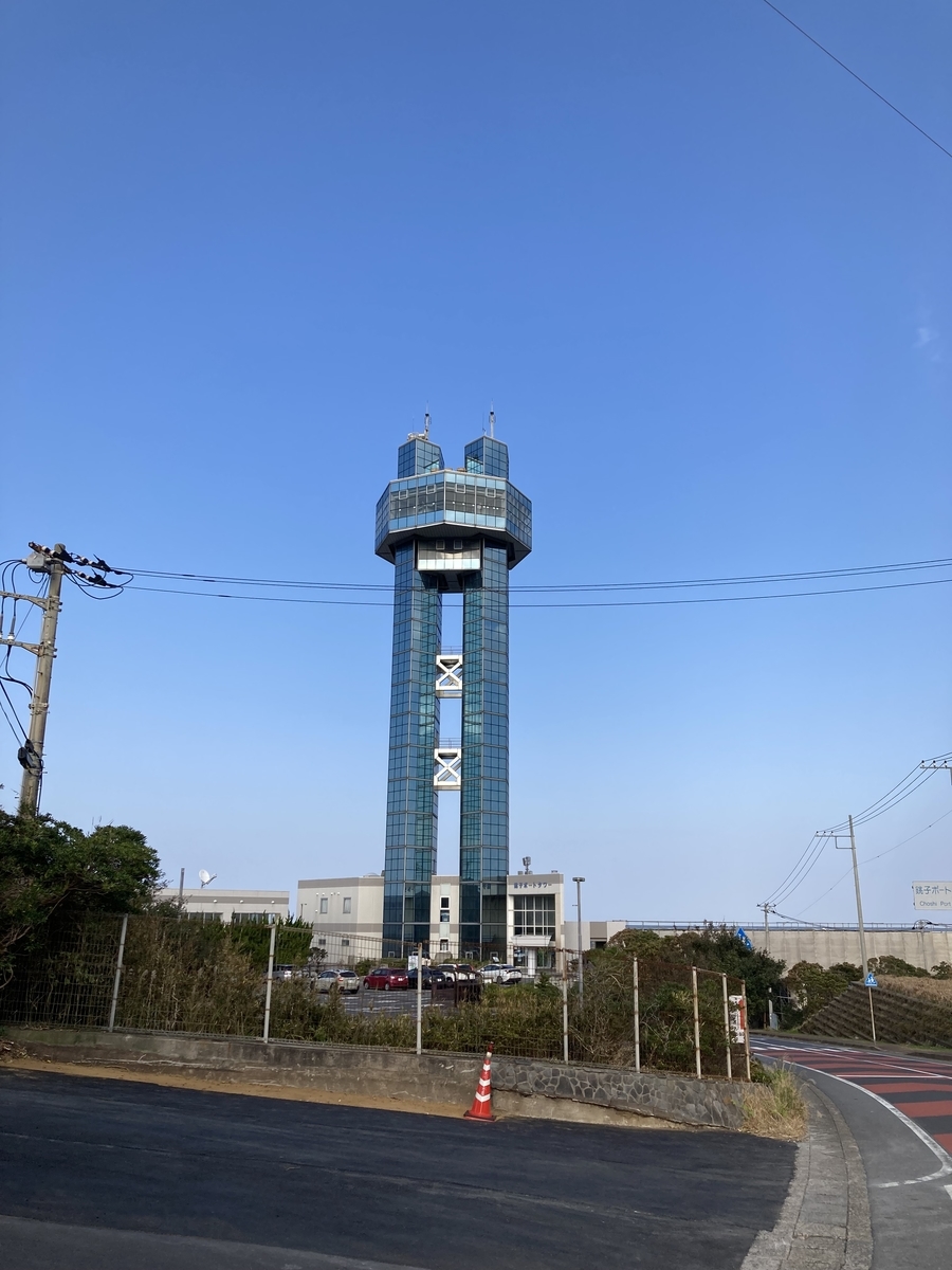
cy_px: 635
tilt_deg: +16.6
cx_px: 476
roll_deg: -1.0
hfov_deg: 49.7
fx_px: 1027
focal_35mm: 28
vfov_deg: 63.4
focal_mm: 3.99
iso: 20
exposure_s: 1/1715
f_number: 1.8
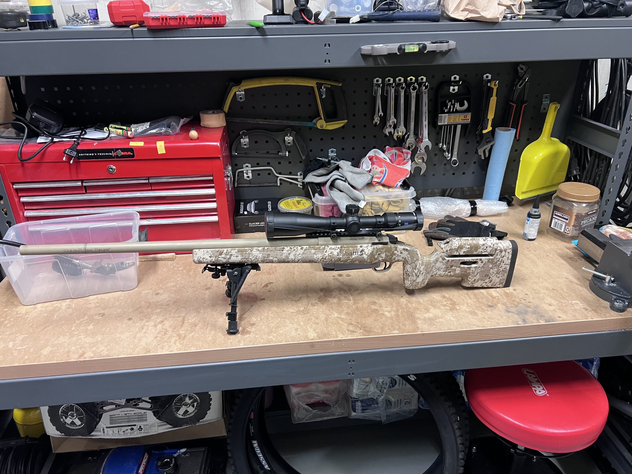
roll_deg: +1.8
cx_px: 316
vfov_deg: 53.1
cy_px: 237
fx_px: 475
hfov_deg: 67.3
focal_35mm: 26
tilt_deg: -25.2
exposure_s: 1/50
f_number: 1.5
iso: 200
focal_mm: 5.7
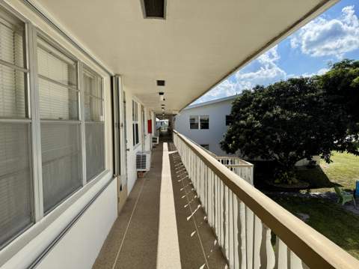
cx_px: 180
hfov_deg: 71.7
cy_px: 134
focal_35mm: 24
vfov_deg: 56.7
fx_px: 249
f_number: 1.78
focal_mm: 6.76
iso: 80
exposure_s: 1/4608
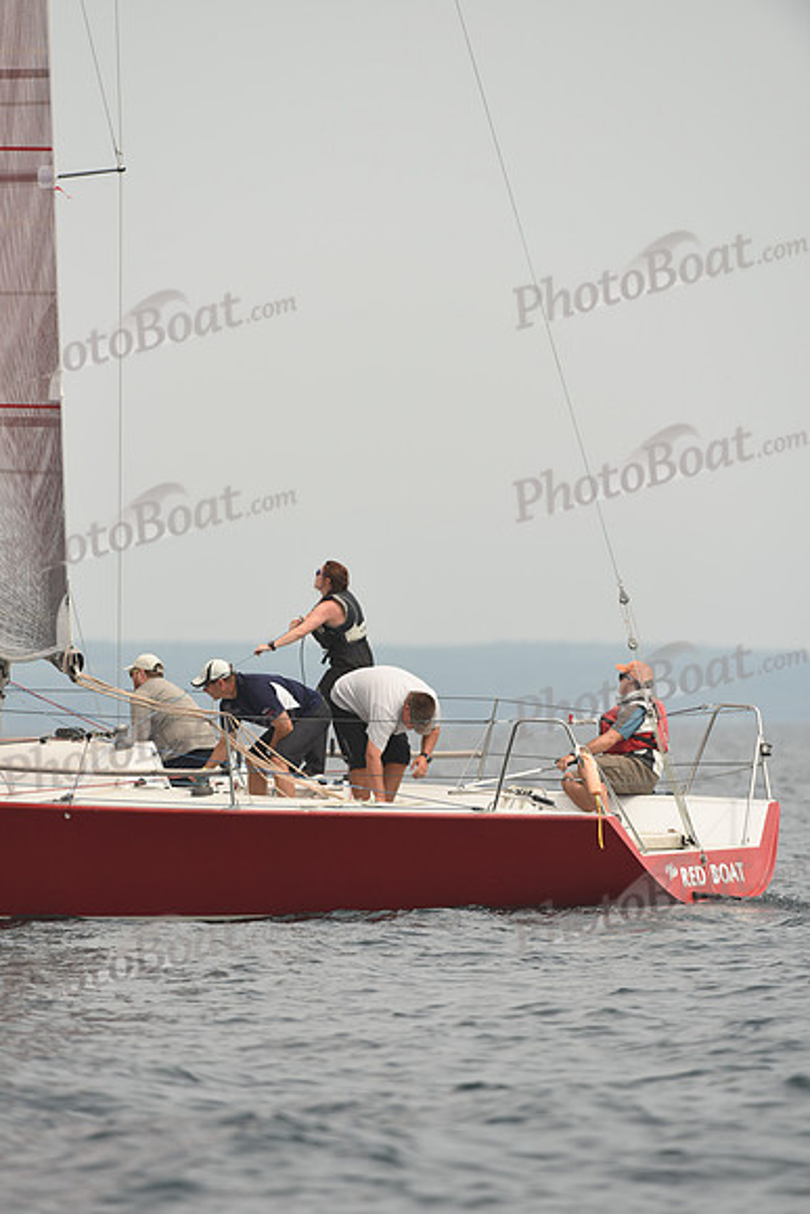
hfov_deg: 3.4
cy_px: 607
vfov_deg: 5.2
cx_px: 405
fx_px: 13491
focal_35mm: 400
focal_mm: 400
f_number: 5.6
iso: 250
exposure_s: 1/1000
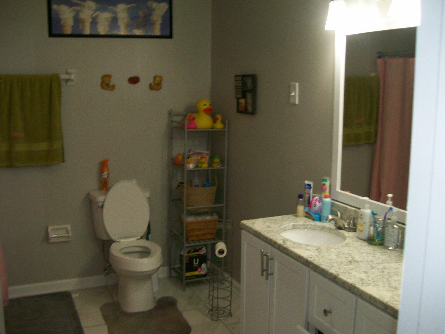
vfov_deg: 39.7
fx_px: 463
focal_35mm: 36
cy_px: 167
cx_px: 222
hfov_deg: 51.4
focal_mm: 6
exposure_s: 1/64
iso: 140
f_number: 2.7
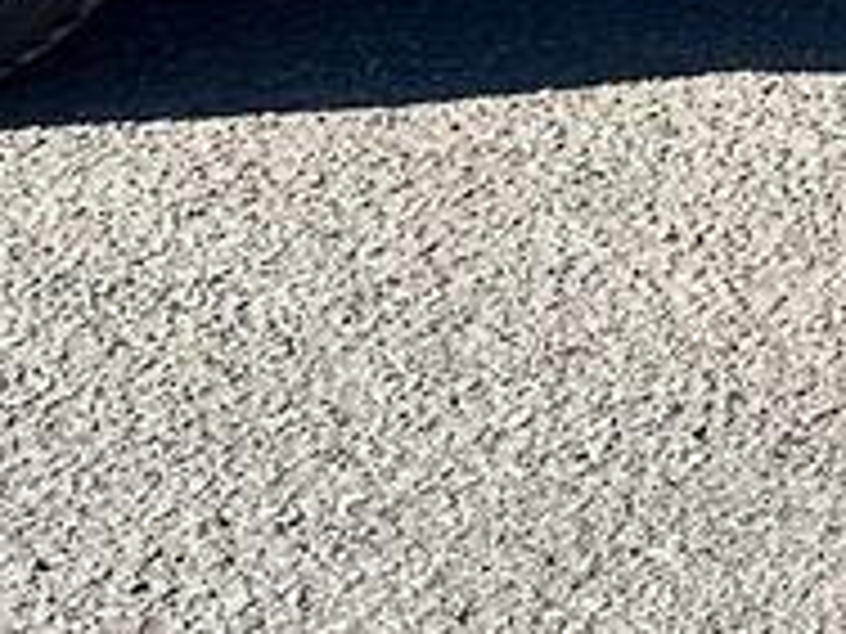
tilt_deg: -8.5
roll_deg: -0.4
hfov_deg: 11.2
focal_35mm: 163
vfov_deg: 8.4
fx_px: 3984
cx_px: 1544
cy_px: -859
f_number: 1.78
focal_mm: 6.86
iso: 80
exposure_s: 1/2252
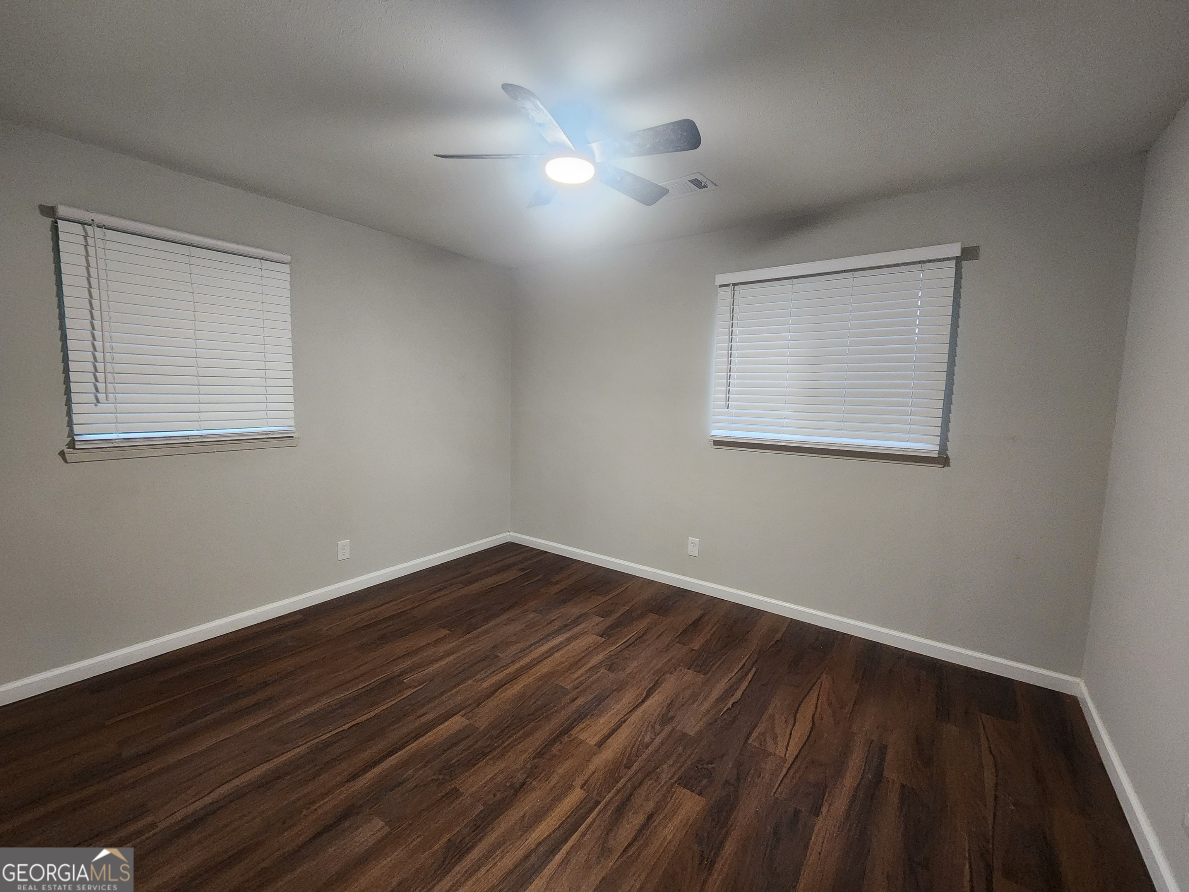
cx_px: 594
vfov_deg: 89.9
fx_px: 447
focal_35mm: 13
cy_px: 446
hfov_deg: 106.2
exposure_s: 1/40
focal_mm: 2.2
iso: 320
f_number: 2.2
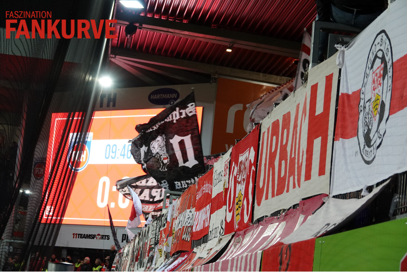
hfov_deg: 20.4
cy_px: 136
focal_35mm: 100
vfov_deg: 13.7
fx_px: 1131
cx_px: 204
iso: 500
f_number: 4
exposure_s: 1/100
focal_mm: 36.72
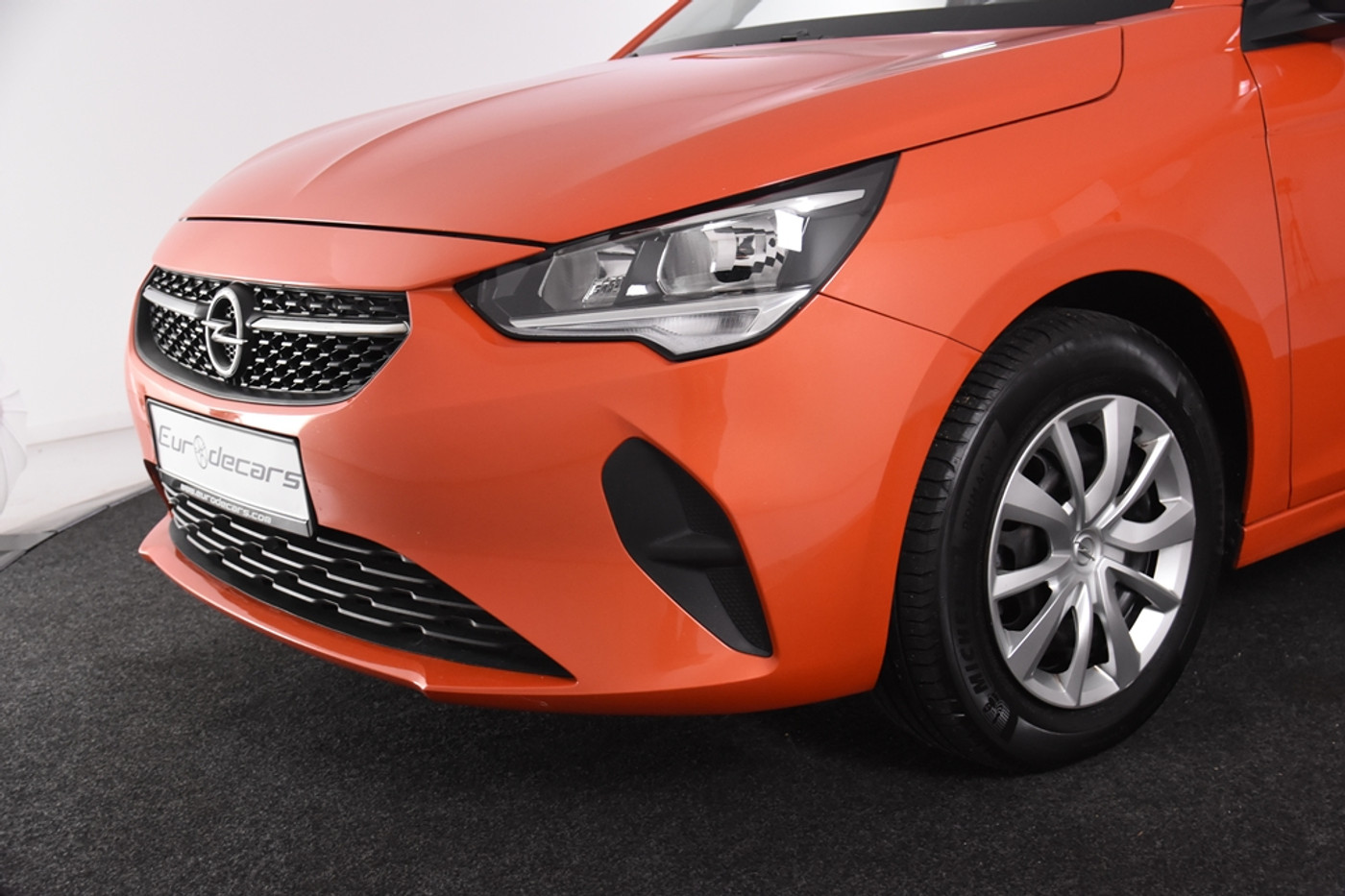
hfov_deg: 42.3
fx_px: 1737
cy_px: 448
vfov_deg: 28.9
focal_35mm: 46
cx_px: 672
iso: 1600
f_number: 4.5
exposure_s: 1/80
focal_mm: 31
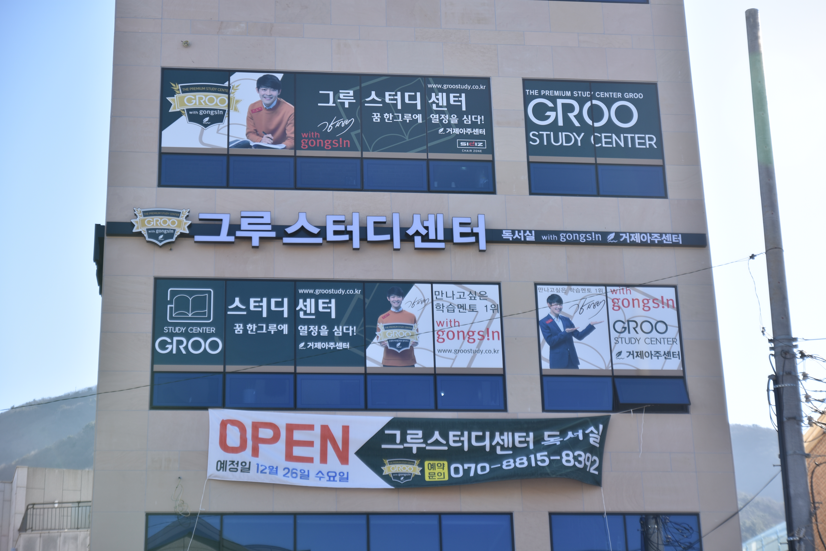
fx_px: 1721
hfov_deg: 27.0
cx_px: 413
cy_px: 276
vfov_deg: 18.2
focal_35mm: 75
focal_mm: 50
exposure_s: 1/800
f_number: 2.8
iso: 100
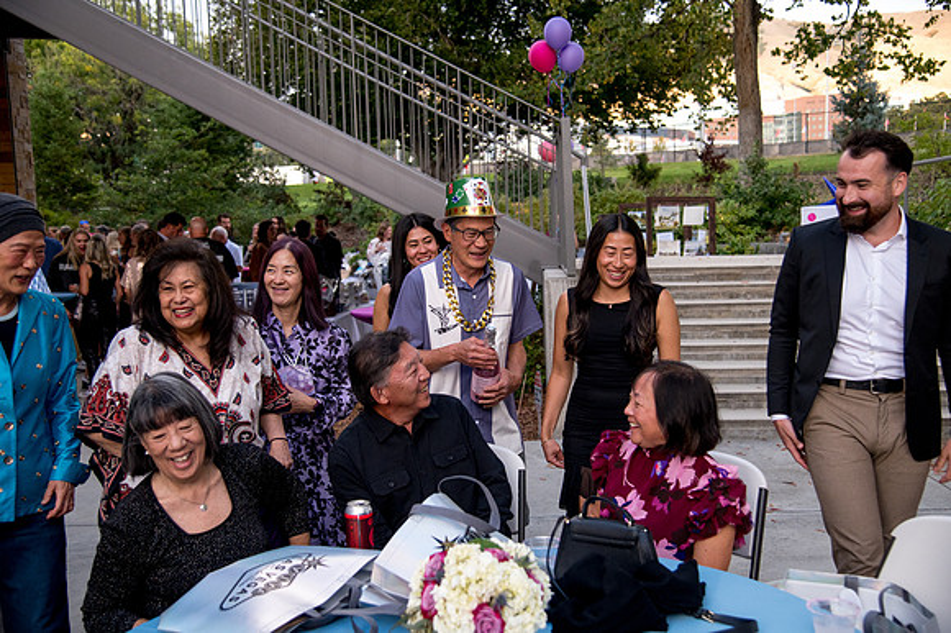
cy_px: 316
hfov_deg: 48.5
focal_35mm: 40
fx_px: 1056
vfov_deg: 33.4
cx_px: 476
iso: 2500
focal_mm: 40
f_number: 4
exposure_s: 1/1250
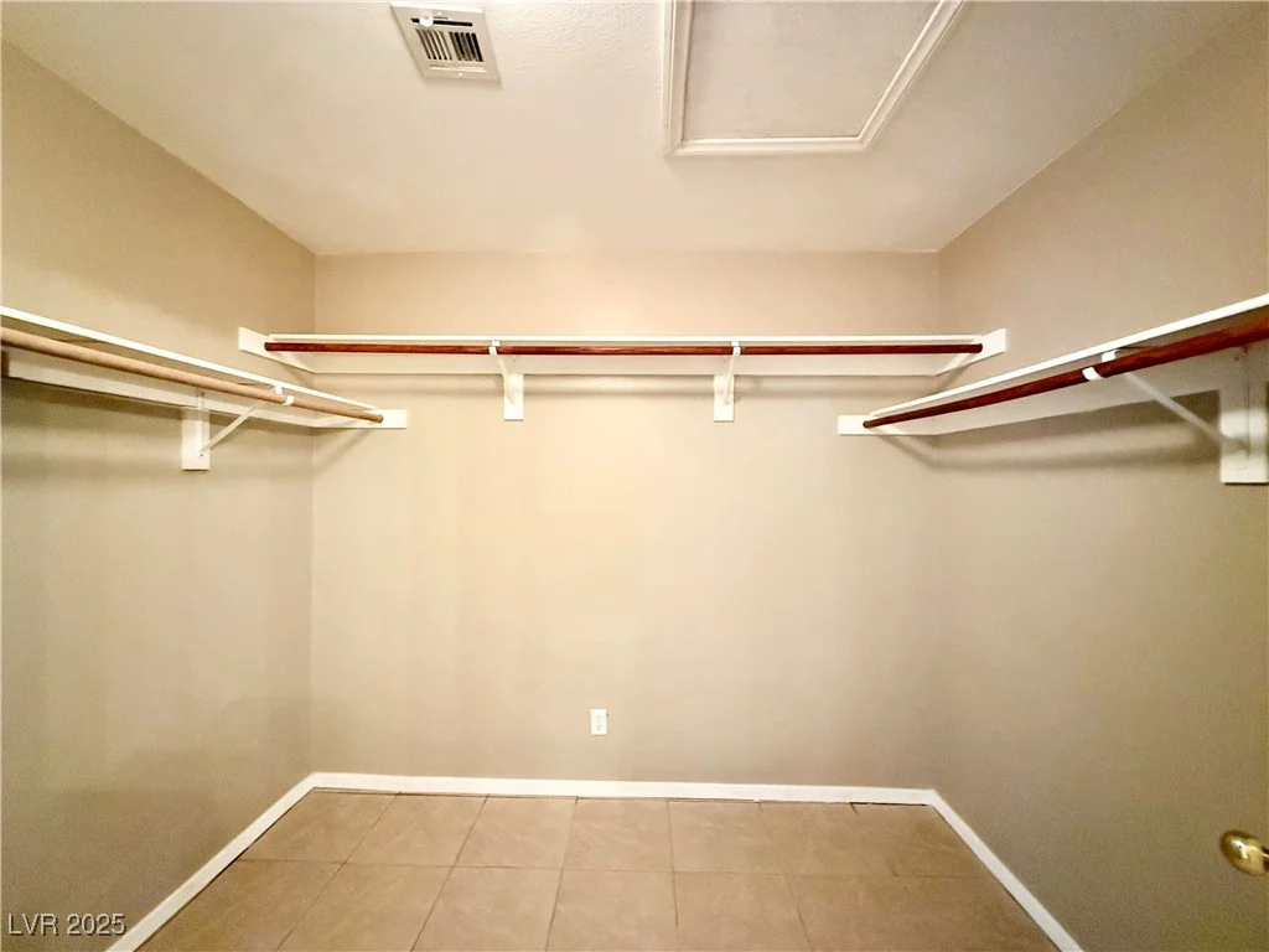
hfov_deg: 102.1
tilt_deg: +0.3
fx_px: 513
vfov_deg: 85.7
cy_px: 476
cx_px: 634
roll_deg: -0.1
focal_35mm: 14
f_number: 2.2
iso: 1250
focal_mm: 2.22
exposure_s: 1/60
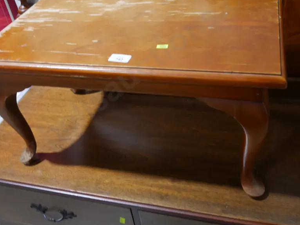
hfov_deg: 46.7
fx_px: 347
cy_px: 77
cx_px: 132
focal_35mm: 40
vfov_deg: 35.6
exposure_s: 1/60
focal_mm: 15
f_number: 3.6
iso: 400
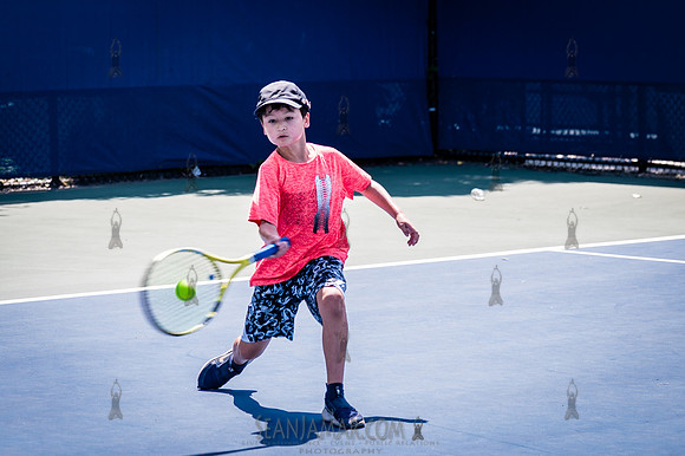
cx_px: 361
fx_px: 2484
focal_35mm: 131
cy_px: 106
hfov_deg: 15.7
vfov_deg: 10.5
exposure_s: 1/400
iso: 100
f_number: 4
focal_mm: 85
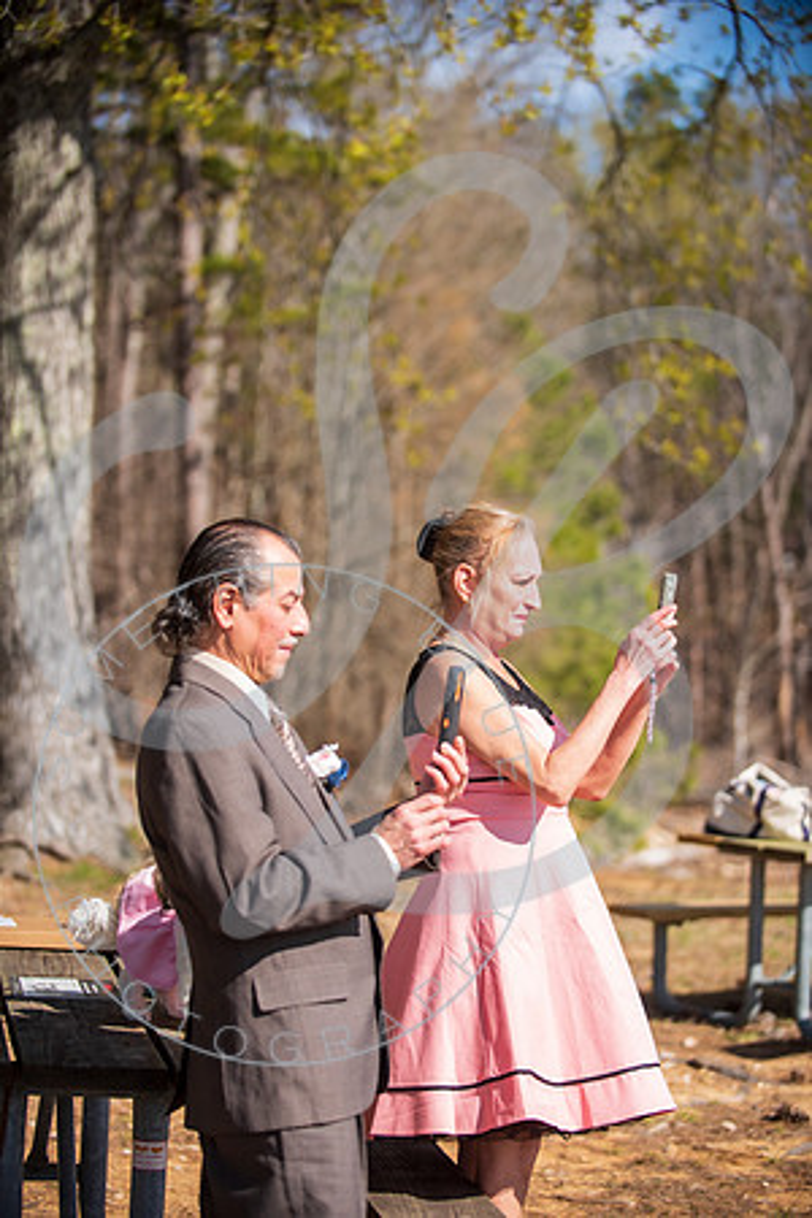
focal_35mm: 80
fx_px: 2706
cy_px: 609
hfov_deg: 17.1
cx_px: 406
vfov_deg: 25.4
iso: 100
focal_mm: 80
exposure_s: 1/1000
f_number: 2.8
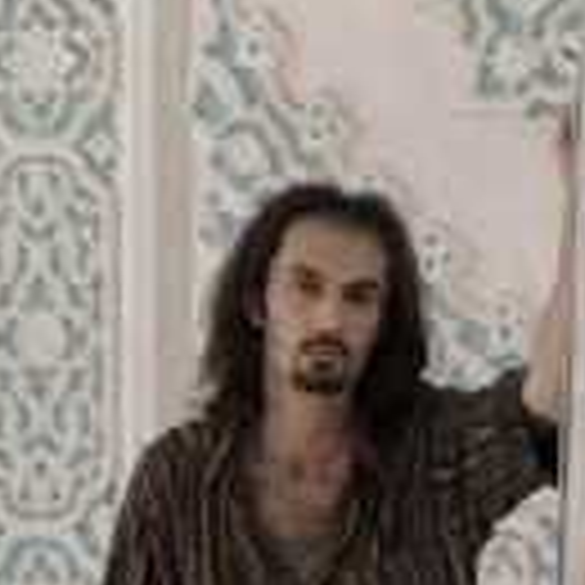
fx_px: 10745
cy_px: 734
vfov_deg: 3.1
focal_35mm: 562
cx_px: 670
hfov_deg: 3.1
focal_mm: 28.5
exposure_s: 1/384
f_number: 3.8
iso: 400
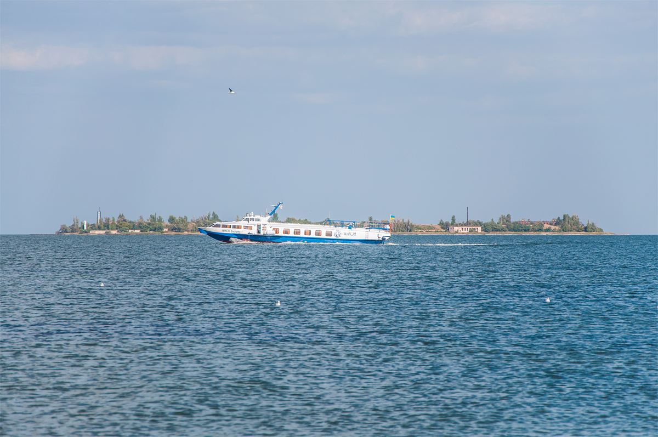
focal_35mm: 158
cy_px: 218
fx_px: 2875
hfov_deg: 13.1
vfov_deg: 8.7
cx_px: 329
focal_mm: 105
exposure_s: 1/640
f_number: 6.3
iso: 100
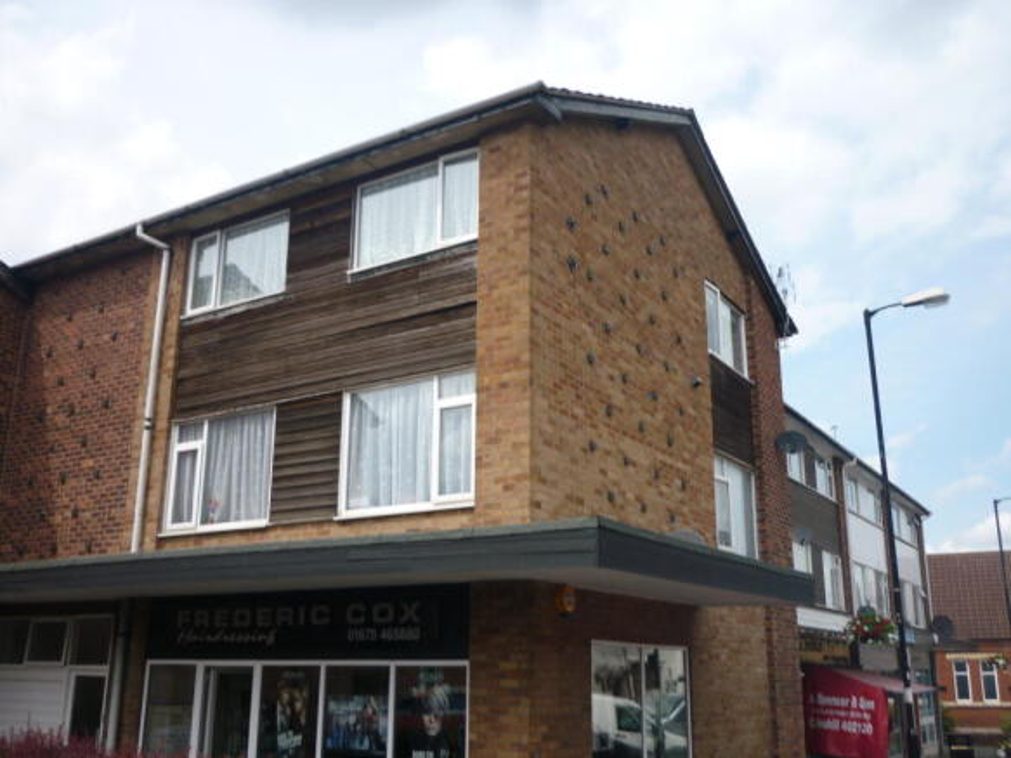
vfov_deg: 42.9
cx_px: 506
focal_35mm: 33
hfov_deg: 55.4
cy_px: 379
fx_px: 964
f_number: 8
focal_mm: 5.5
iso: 80
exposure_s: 1/125
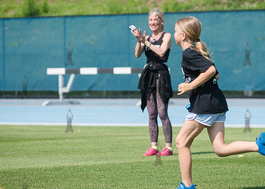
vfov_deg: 4.9
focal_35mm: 292
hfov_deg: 6.9
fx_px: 2195
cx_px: 158
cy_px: 65
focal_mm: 170
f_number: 5
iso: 400
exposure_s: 1/2500
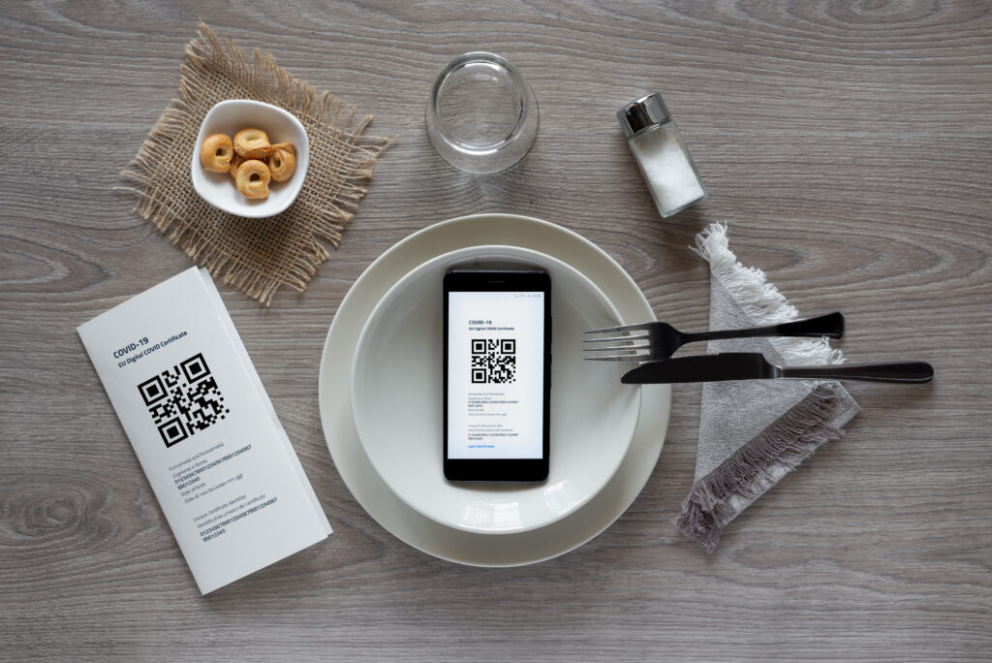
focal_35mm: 50
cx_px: 496
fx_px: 1378
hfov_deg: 39.6
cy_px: 332
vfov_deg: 27.0
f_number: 16
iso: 140
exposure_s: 1/3
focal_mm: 50
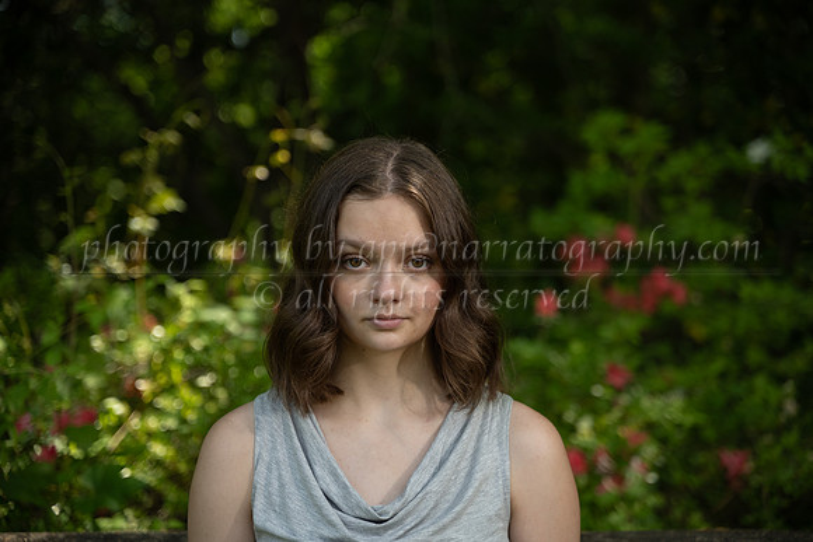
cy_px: 271
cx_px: 406
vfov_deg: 18.2
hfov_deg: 27.0
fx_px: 1694
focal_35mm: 75
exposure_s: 1/1000
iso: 200
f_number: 2.8
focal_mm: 75
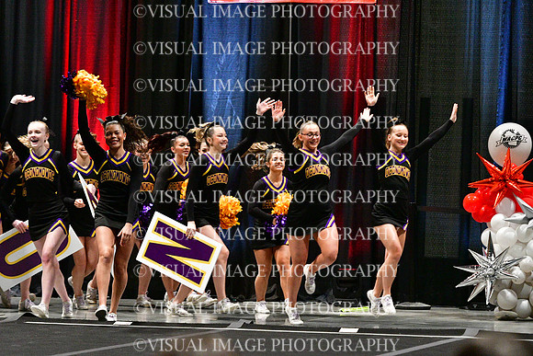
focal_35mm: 183
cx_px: 266
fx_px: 2710
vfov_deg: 7.5
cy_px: 178
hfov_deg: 11.2
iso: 5000
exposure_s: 1/400
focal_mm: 122
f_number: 4
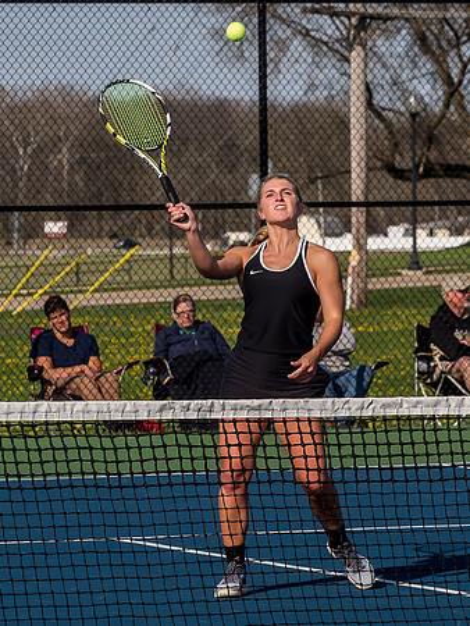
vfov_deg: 6.7
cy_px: 370
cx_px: 296
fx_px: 5373
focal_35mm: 297
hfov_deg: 5.0
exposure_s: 1/1600
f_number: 5
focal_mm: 73
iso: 400
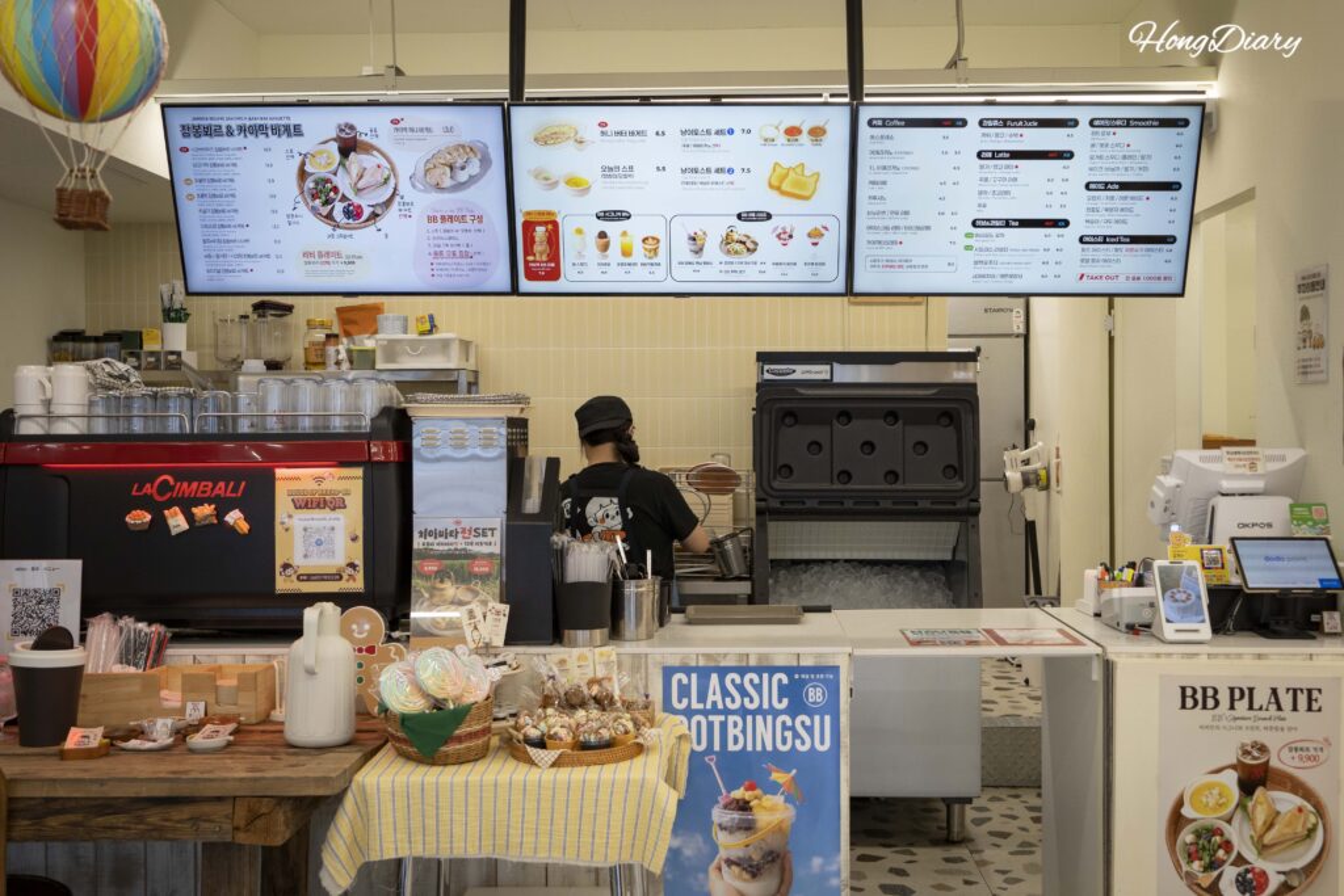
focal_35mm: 37
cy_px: 448
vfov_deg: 36.0
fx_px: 1381
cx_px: 672
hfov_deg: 51.9
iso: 1000
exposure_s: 1/160
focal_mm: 37
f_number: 5
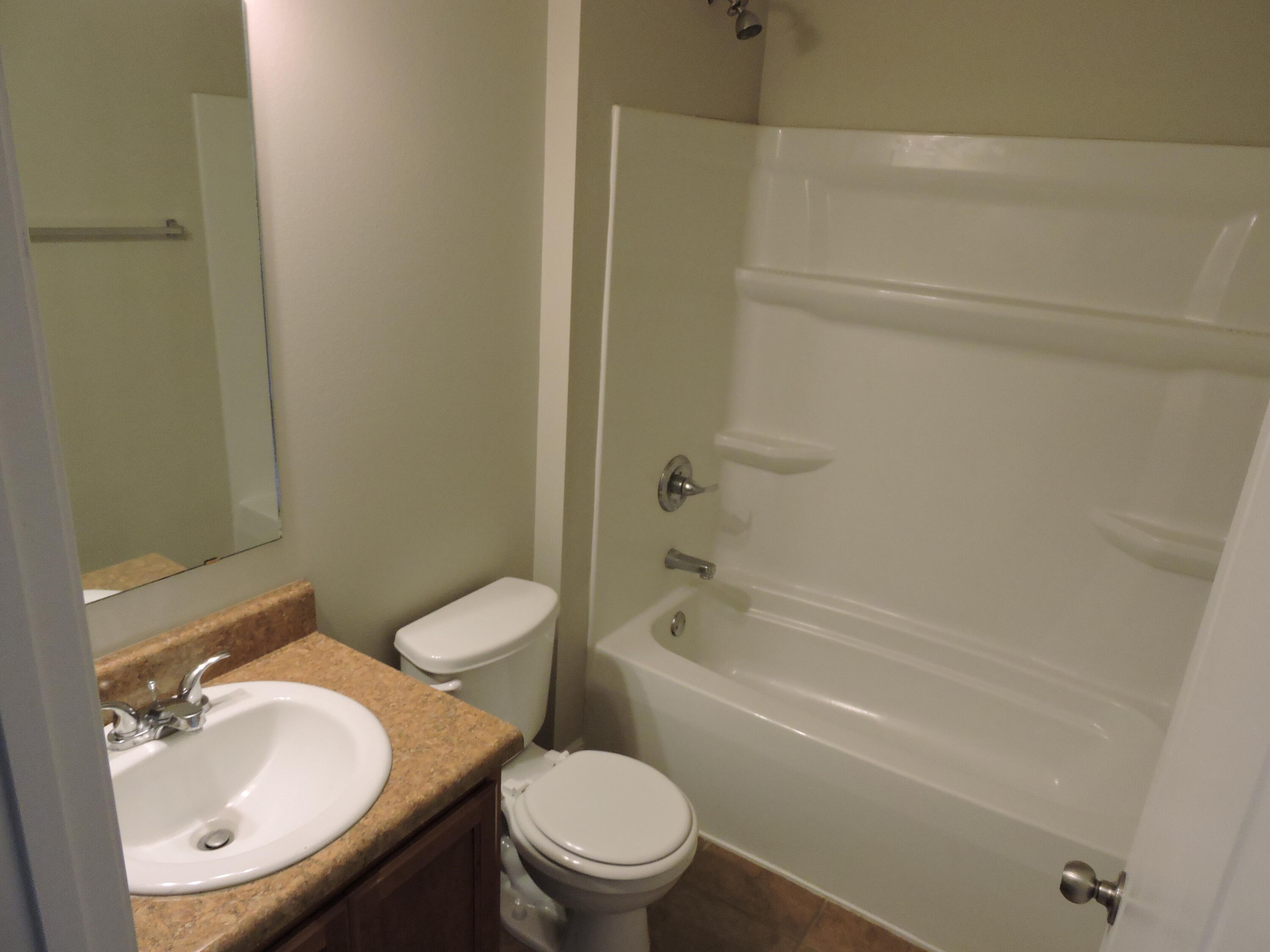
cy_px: 476
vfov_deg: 56.8
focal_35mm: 24
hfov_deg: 71.6
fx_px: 881
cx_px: 635
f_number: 3.3
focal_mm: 4.3
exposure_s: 1/30
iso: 400
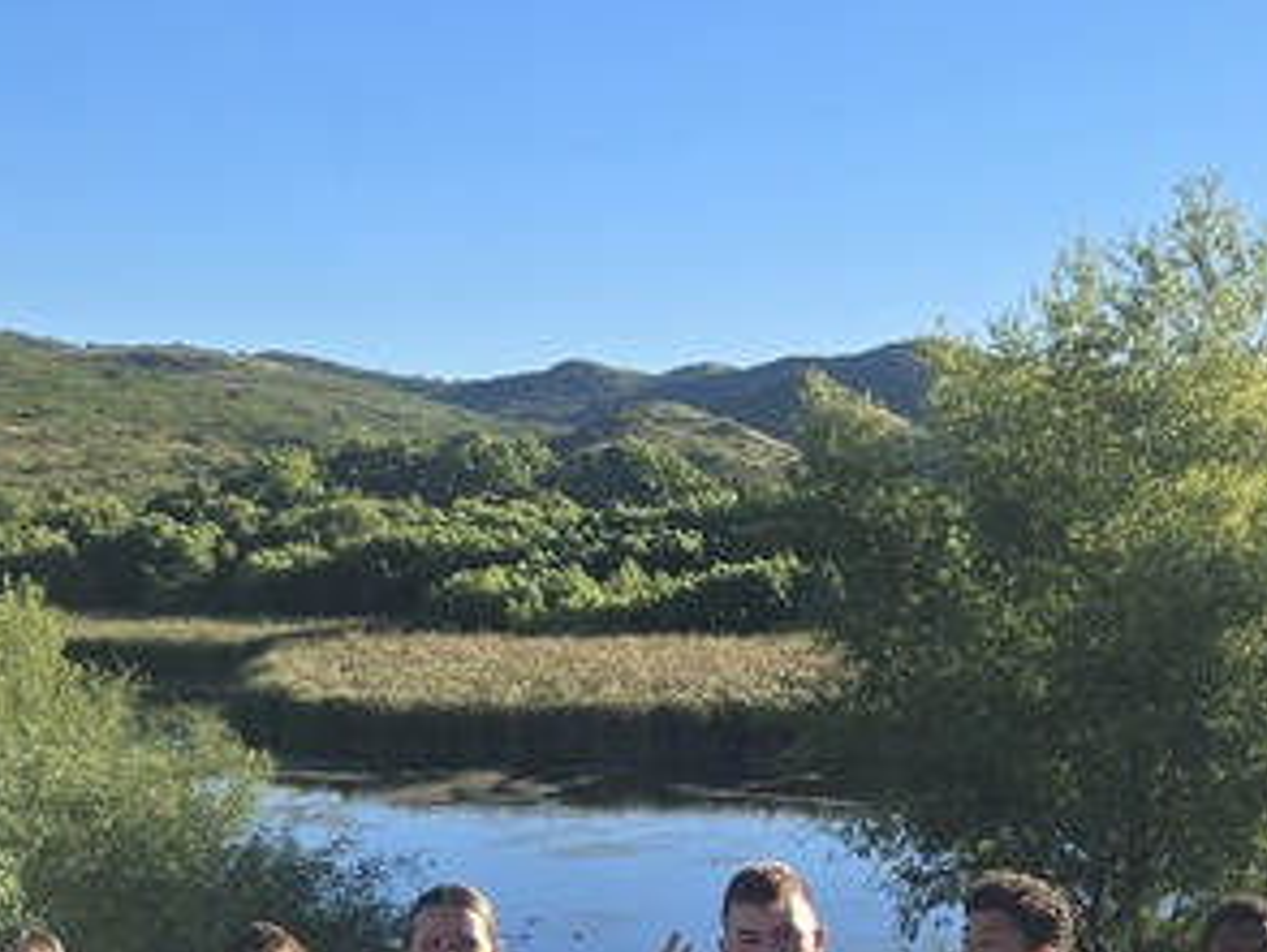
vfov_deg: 18.3
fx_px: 2931
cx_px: 845
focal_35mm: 80
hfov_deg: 24.3
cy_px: 750
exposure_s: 1/1276
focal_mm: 5.4
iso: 25
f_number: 1.8
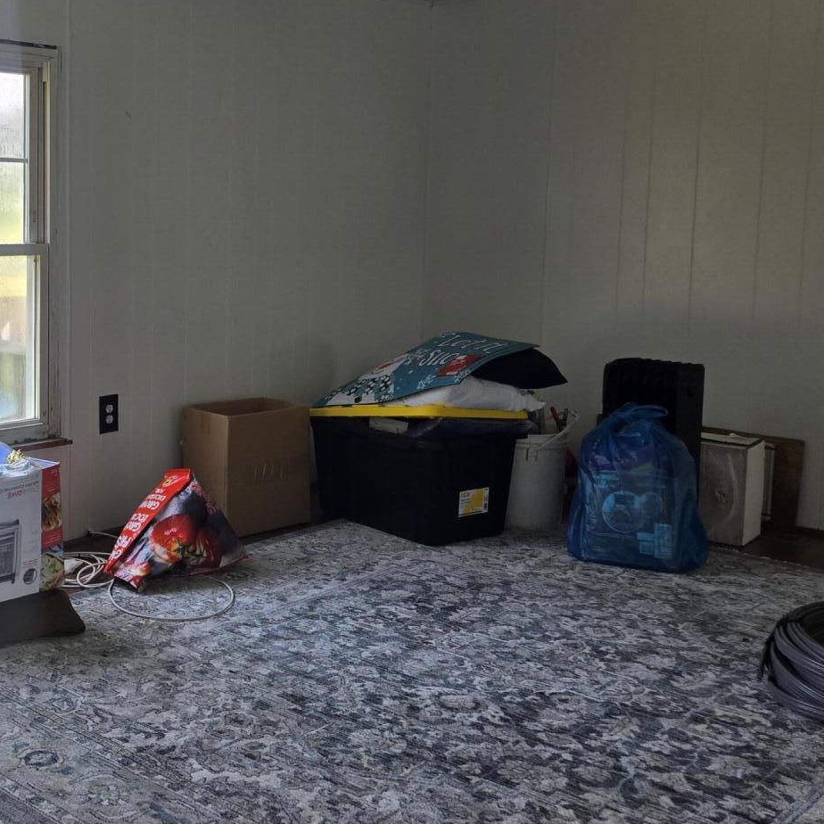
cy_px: 335
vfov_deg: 38.2
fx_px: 1185
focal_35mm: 44
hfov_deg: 36.6
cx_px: 125
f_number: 1.8
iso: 25
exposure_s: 1/180
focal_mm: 5.4
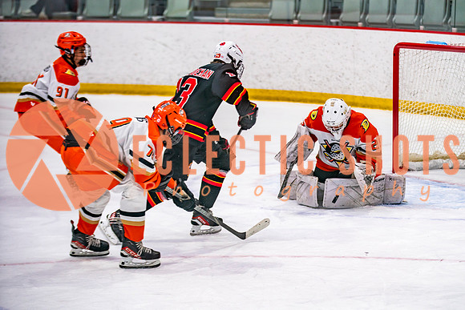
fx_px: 2049
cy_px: 155
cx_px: 300
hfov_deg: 12.9
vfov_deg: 8.7
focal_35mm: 159
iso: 640
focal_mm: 123
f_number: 2.8
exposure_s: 1/640
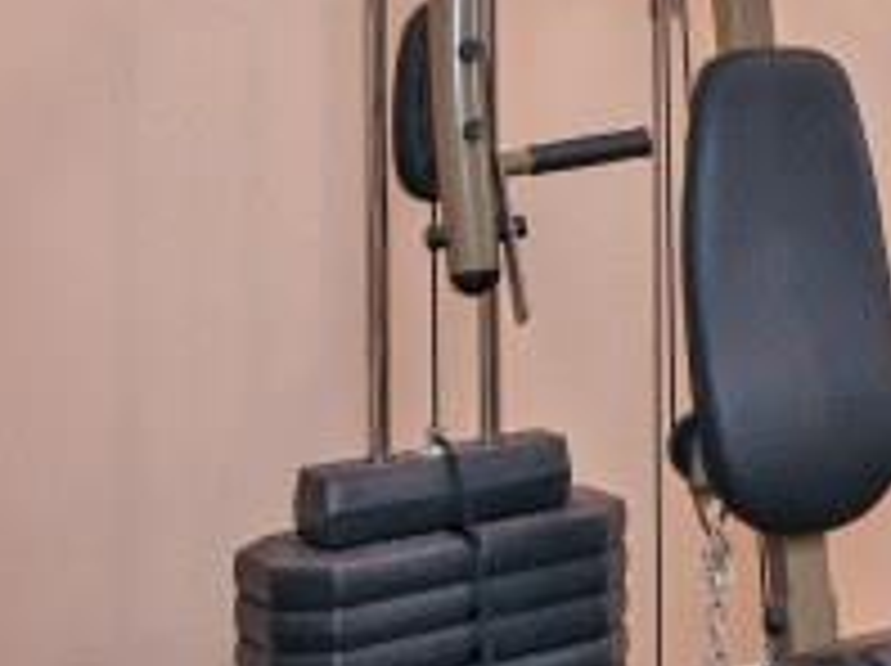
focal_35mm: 102
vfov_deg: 14.0
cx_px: 1678
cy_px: -166
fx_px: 2622
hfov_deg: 15.9
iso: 1000
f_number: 4
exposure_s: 1/60
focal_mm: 14
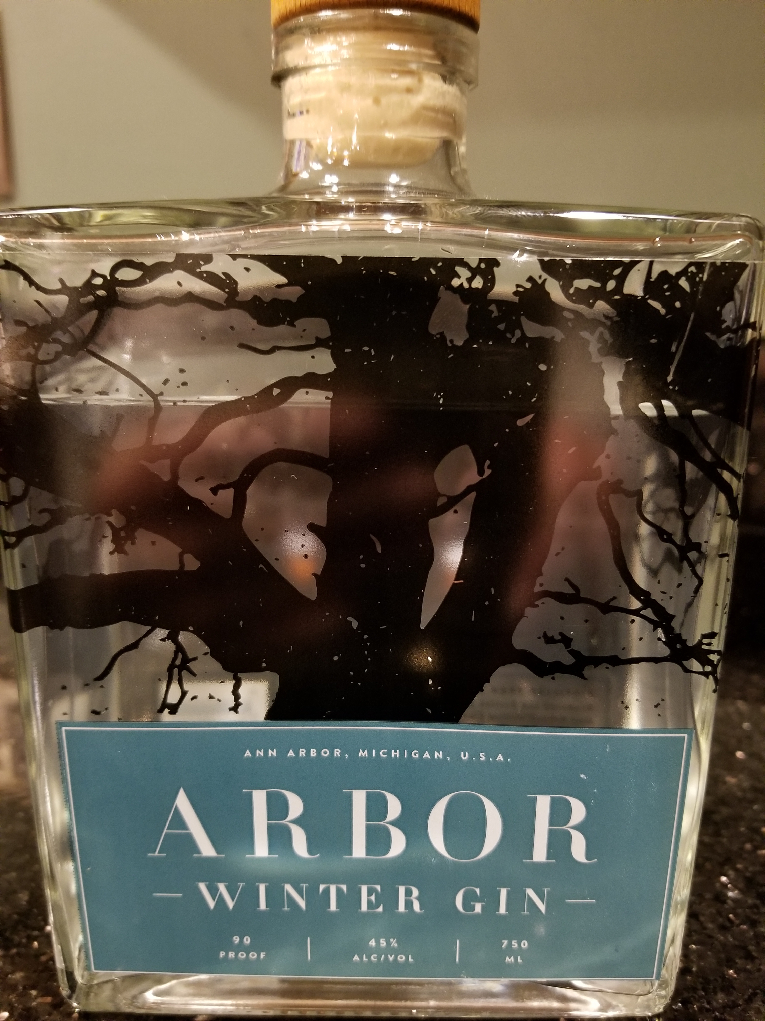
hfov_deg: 53.1
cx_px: 382
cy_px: 510
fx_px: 766
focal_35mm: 26
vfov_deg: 67.3
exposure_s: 1/10
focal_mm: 4.25
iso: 250
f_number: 1.7
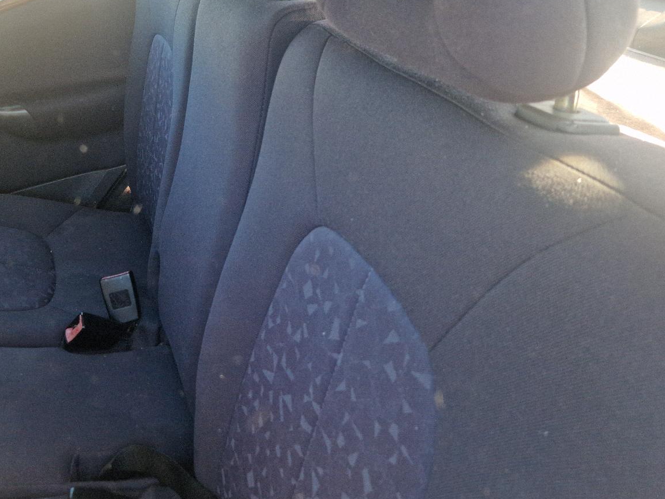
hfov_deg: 50.6
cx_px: 232
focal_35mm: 36
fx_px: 692
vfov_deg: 39.4
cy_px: 188
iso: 50
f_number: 1.8
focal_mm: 5.4
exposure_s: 1/100
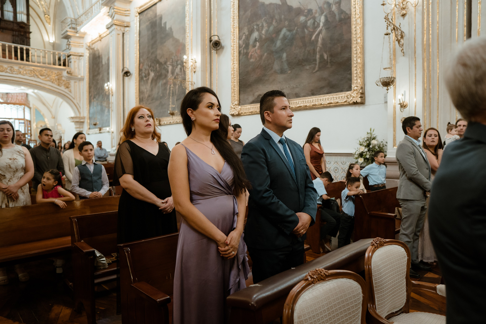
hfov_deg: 73.7
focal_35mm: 24
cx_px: 243
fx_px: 324
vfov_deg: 53.1
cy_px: 162
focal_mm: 16
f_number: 2
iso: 800
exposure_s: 1/100
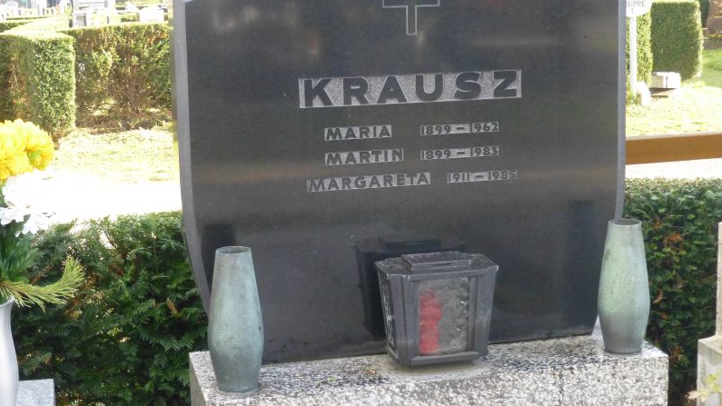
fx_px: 1302
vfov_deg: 17.7
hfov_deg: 31.0
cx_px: 361
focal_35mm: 68
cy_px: 174
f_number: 4.8
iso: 800
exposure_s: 1/250
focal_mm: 11
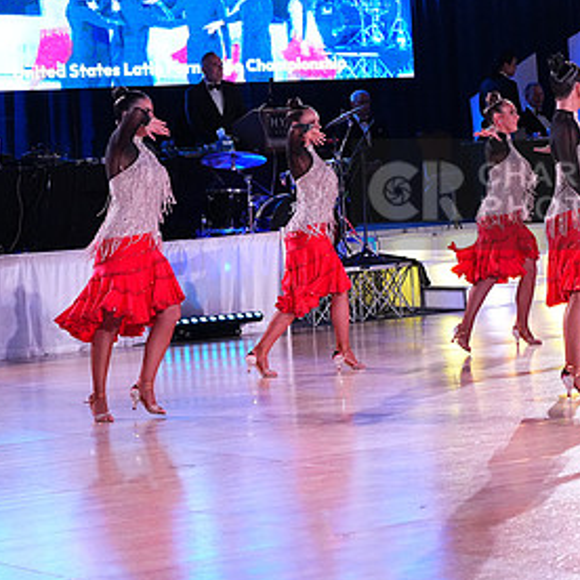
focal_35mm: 125
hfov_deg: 13.8
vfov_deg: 13.9
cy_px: 194
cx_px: 580
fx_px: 2370
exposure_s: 1/320
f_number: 5
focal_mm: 70
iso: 5000
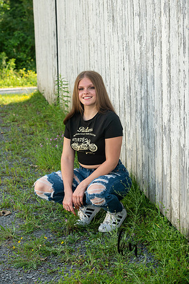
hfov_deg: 14.8
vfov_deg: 22.2
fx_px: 726
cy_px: 142
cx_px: 94
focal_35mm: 92
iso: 400
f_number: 7.1
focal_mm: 92
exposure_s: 1/250
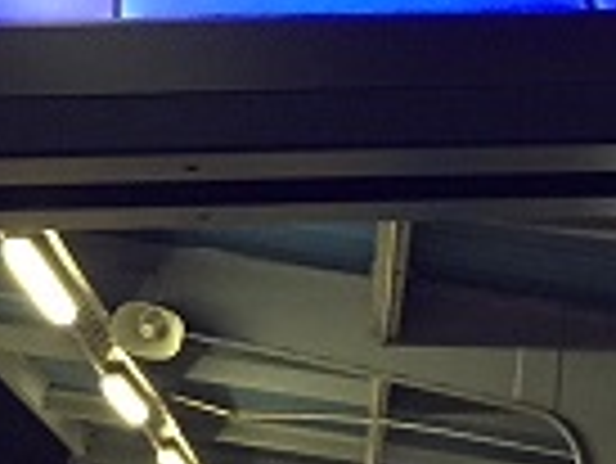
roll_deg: -0.1
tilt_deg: +25.0
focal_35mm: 135
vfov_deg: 10.3
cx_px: 333
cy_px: -419
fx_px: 2404
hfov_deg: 14.6
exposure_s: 1/17
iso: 250
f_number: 2.2
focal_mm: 4.15
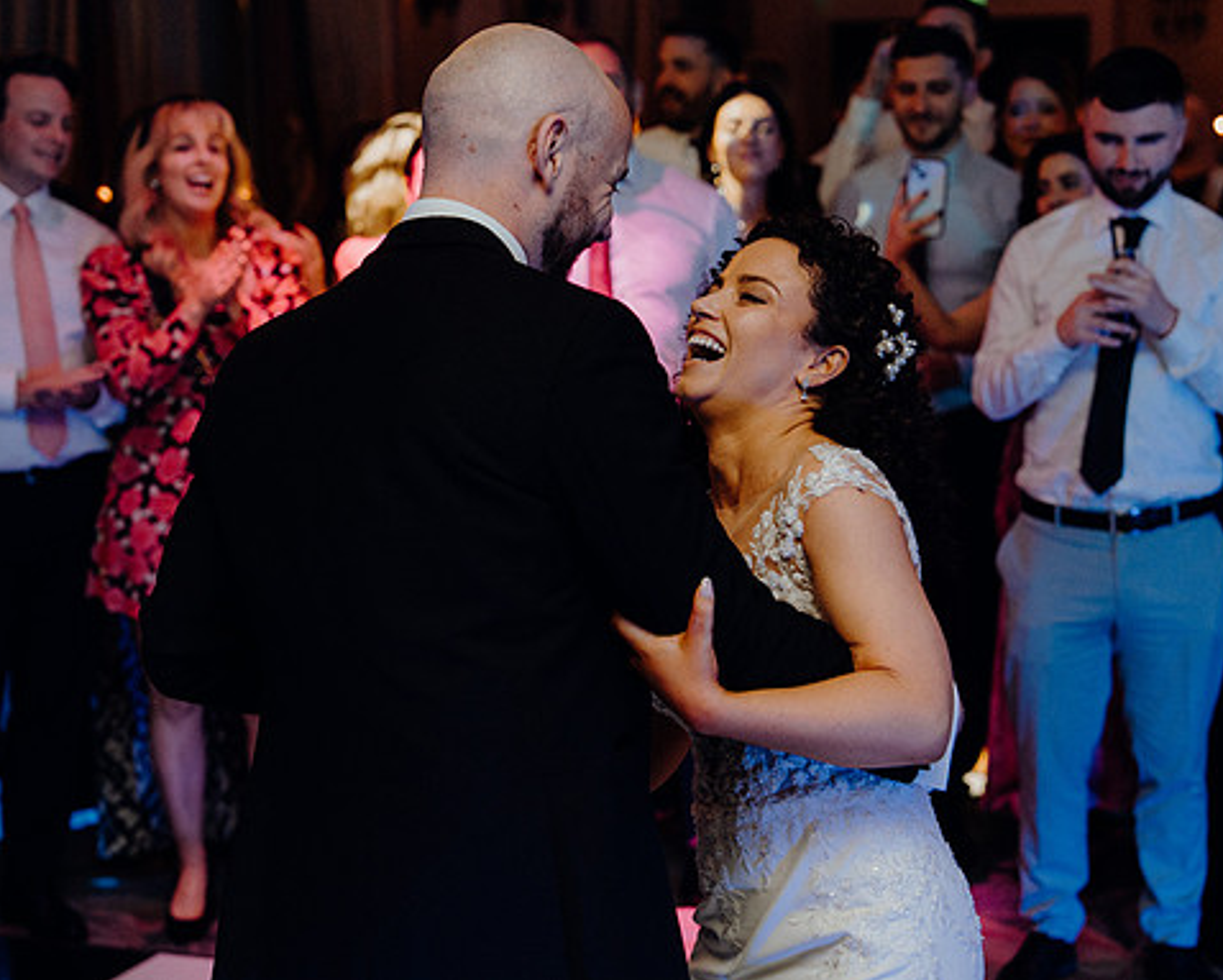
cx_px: 732
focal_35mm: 74
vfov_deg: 20.7
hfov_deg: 25.7
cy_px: 490
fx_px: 2680
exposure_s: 1/160
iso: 2500
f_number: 3.5
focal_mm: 65
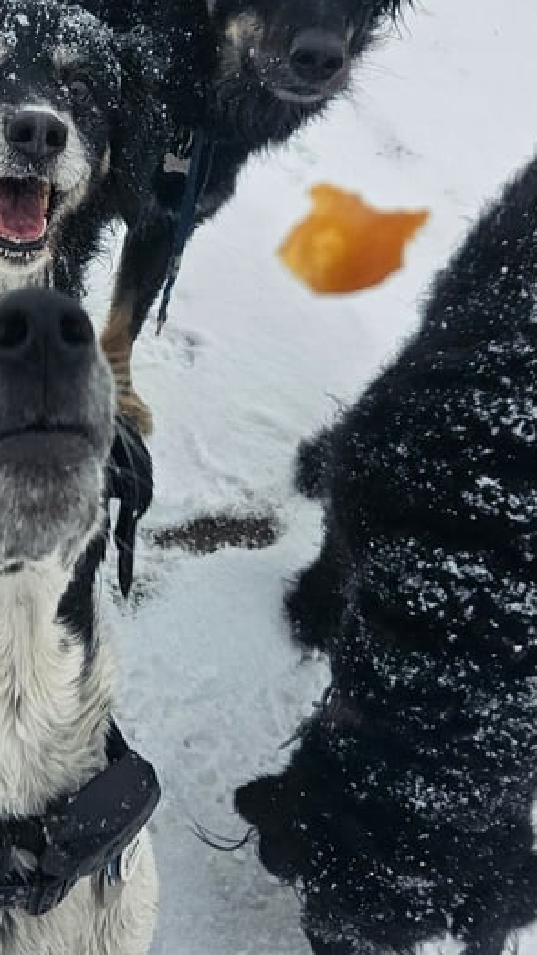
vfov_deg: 41.9
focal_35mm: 49
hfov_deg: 23.9
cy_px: 388
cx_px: 79
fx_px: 1241
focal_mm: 5.4
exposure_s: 1/1044
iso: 50
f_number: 1.8
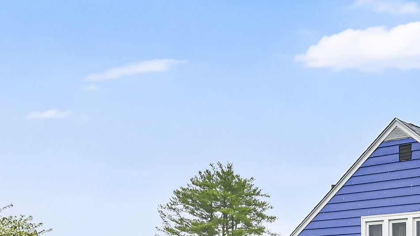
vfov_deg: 20.4
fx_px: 601
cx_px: 536
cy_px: 302
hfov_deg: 30.8
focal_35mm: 54
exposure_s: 1/500
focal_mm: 16
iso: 800
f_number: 8
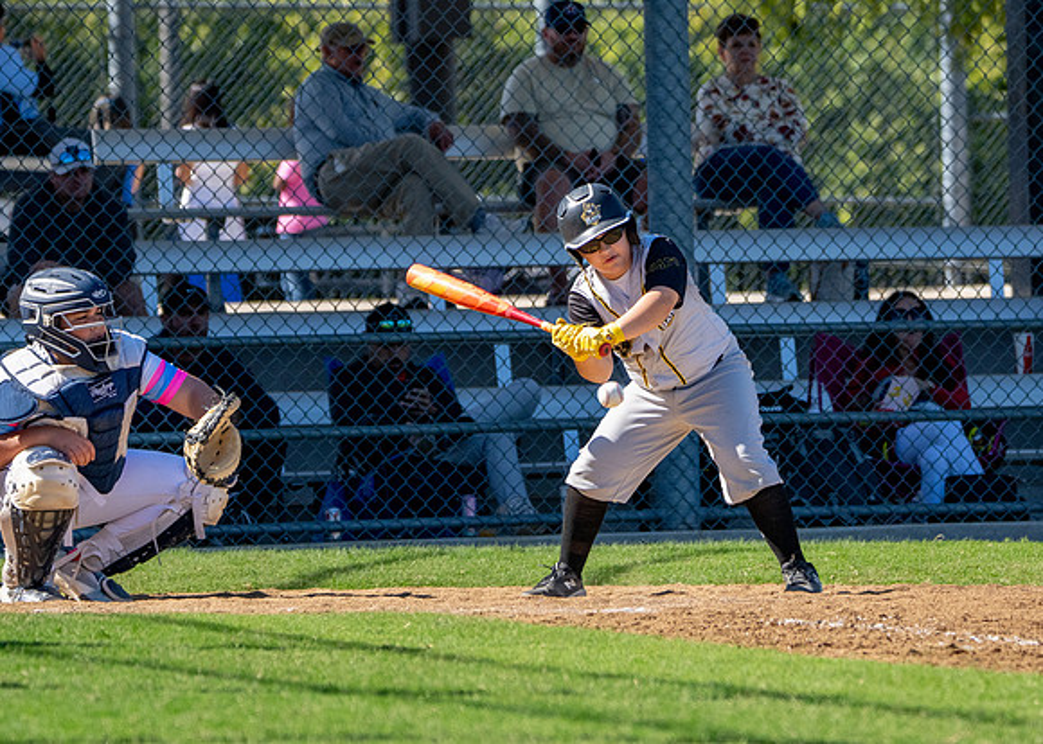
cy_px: 225
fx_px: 10696
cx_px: 601
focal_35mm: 361
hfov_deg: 5.6
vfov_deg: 4.0
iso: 1000
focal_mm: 203
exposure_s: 1/4000
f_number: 5.6
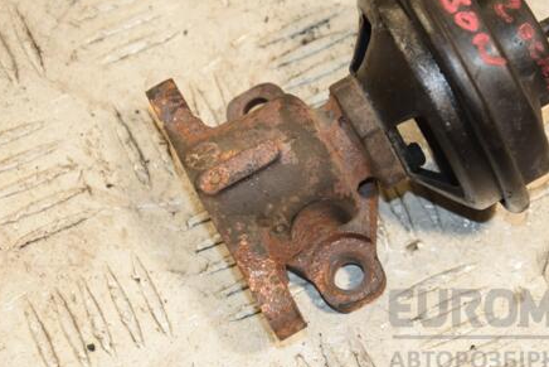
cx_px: 365
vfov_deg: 8.3
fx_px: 2517
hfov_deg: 12.4
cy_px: 140
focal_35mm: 165
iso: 800
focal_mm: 80
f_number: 5.6
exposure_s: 1/200
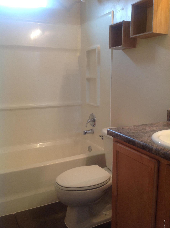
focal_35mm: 35
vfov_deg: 52.7
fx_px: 230
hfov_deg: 40.6
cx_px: 85
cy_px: 114
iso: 50
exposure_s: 1/17
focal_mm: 4.28
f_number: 2.4
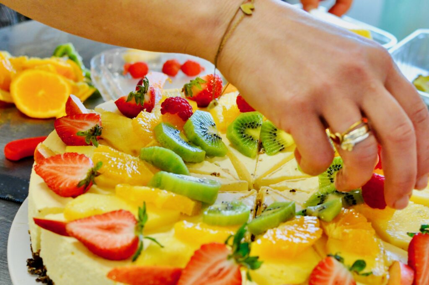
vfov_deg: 25.7
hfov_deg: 37.9
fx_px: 625
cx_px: 214
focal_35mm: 52
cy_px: 142
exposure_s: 1/60
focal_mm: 35
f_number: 4
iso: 1100
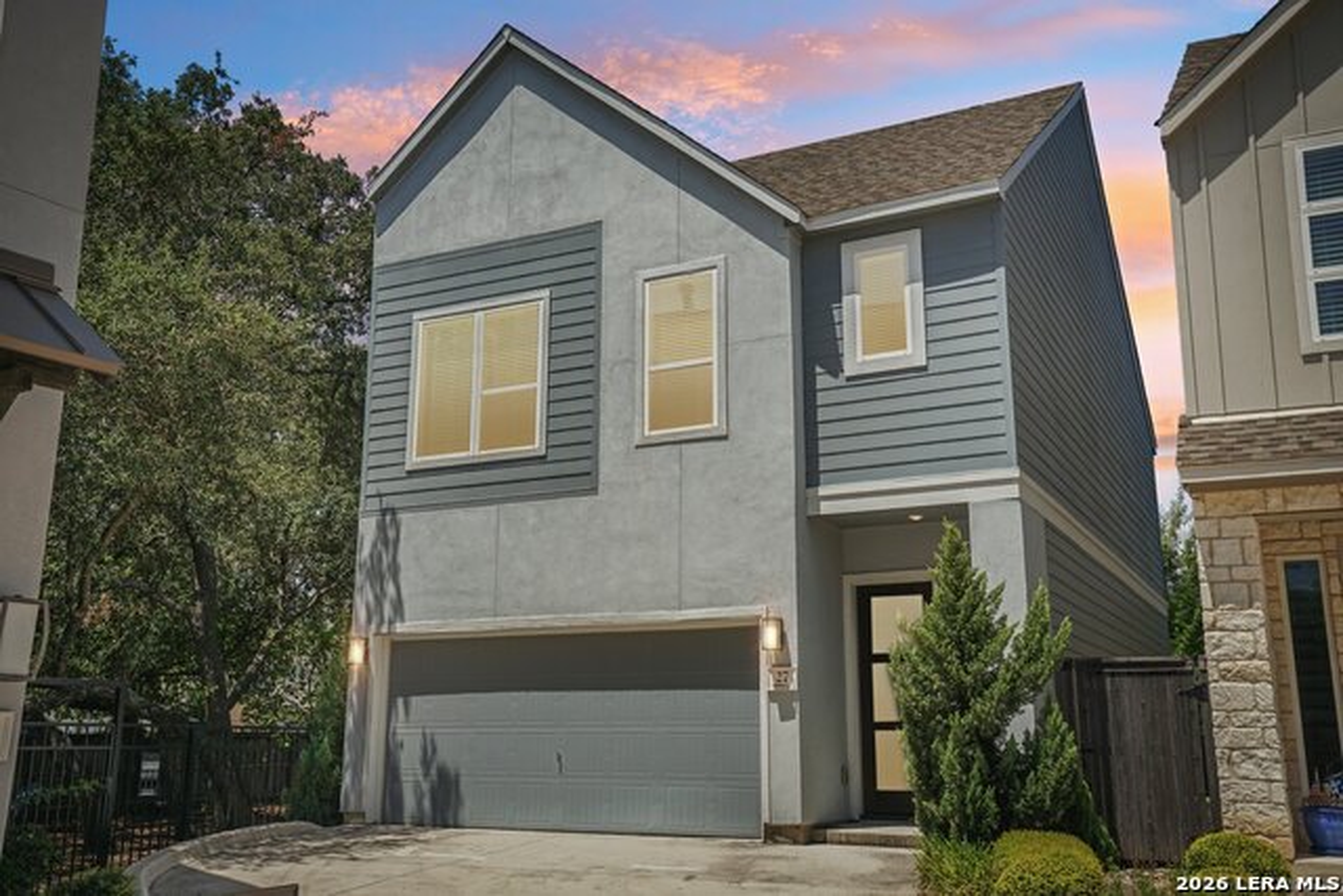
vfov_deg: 38.9
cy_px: 448
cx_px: 672
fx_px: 1269
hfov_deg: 55.8
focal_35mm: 34
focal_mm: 34
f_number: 8
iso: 200
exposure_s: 1/250
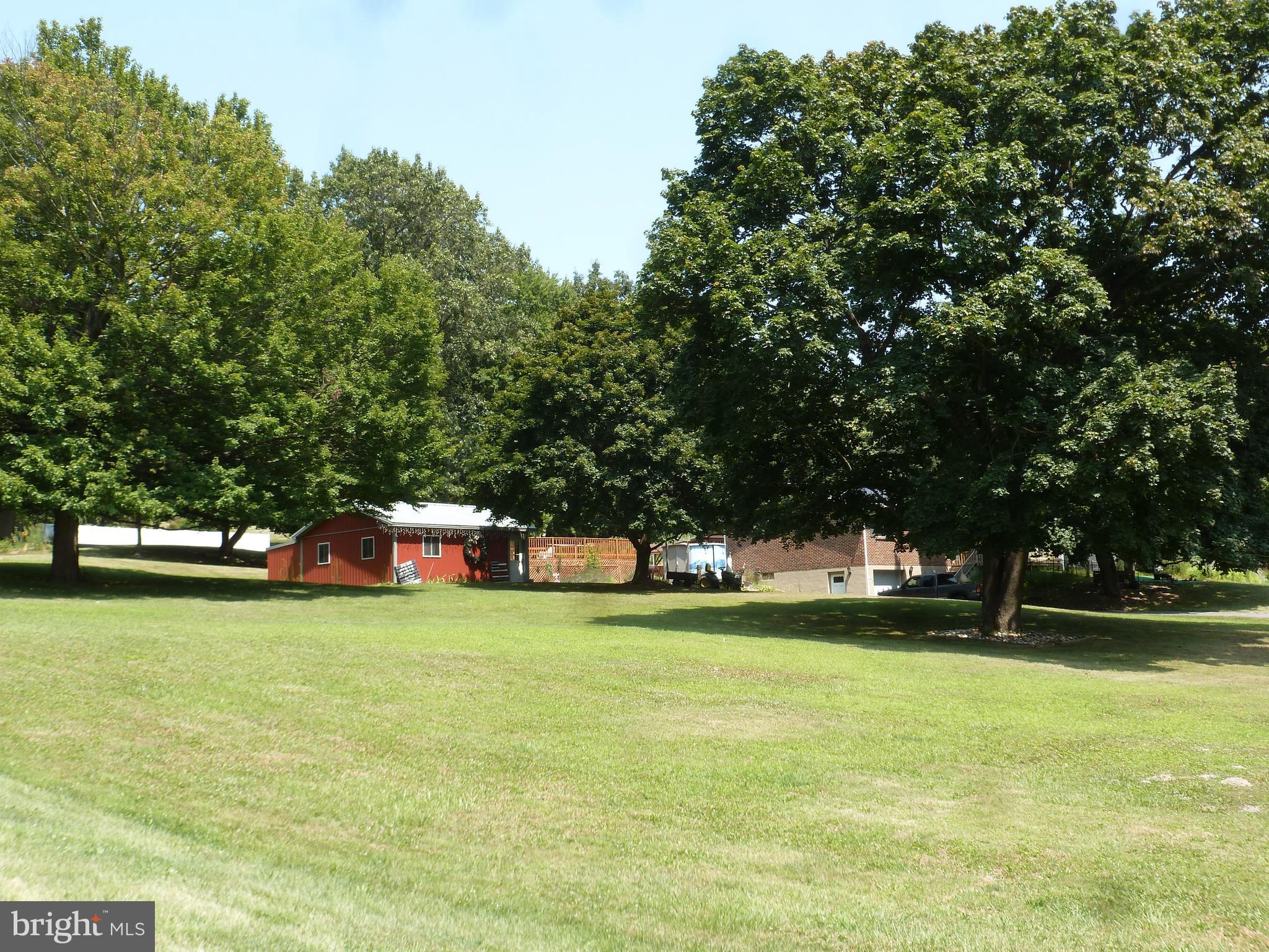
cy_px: 476
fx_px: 1320
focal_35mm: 36
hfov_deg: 51.4
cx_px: 634
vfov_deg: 39.7
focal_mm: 6.4
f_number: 4
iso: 100
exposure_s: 1/200
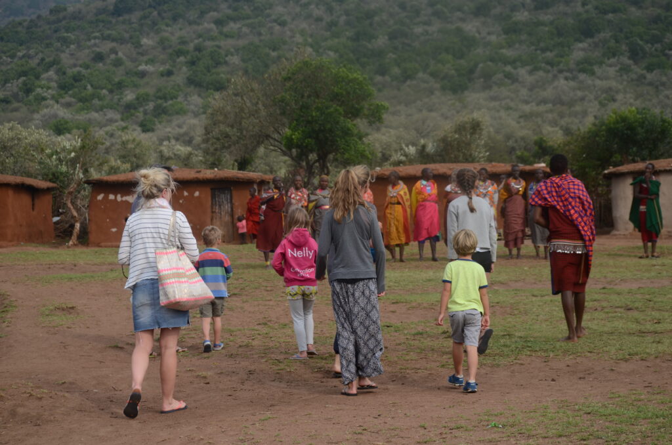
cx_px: 336
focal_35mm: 93
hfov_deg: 22.0
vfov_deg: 14.6
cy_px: 222
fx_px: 1732
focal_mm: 62
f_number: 5
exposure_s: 1/400
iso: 100
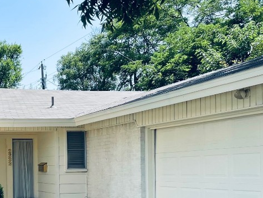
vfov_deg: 25.5
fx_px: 426
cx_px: -17
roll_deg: +1.9
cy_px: 172
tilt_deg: +0.7
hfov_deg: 31.0
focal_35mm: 56
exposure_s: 1/1171
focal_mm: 4.2
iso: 32
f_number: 1.6
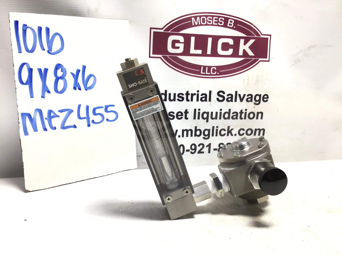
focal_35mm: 31
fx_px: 306
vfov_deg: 45.4
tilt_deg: -12.7
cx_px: 171
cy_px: 128
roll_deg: -3.1
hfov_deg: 58.4
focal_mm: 3.3
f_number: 2.4
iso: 25
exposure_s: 1/60
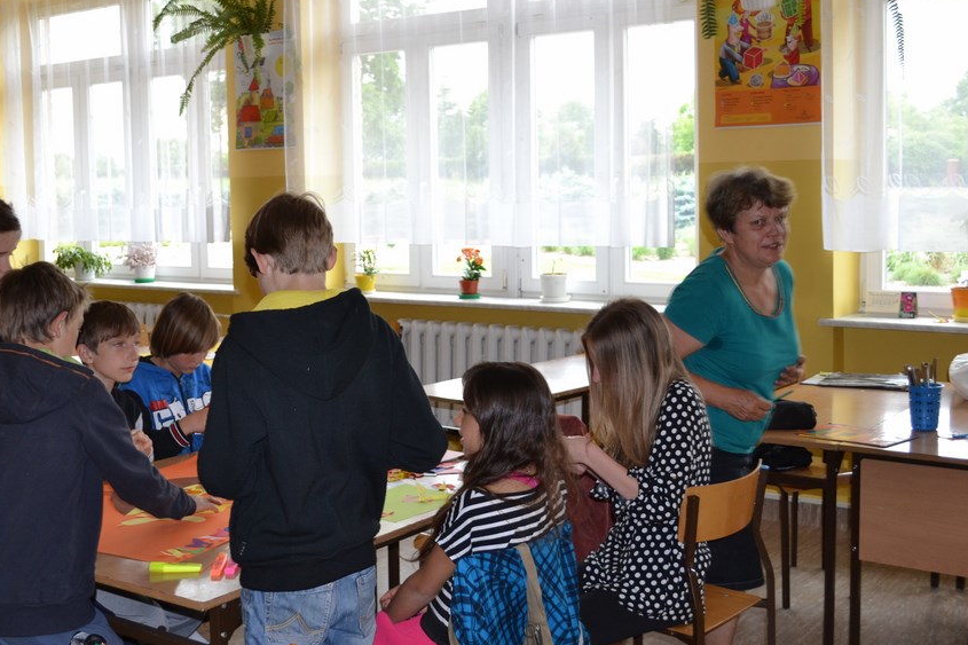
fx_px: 1210
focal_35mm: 45
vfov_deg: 29.8
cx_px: 344
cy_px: 268
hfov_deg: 43.2
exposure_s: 1/80
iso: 400
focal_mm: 22
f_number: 4
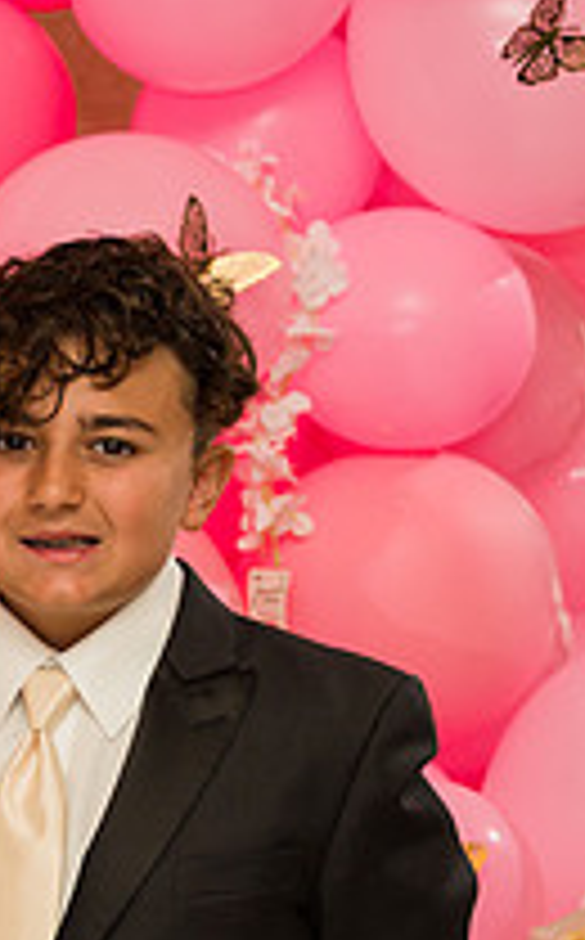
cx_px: -666
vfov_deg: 13.9
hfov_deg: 8.2
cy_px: 533
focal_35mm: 151
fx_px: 3865
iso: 800
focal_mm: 48
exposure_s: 1/200
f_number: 3.2
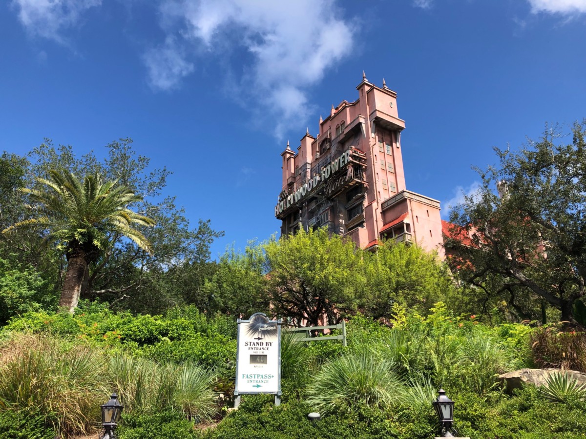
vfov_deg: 49.7
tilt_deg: +25.2
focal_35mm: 28
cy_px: 220
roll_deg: -0.2
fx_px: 474
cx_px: 293
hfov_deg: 63.4
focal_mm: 3.99
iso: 20
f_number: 1.8
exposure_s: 1/1372
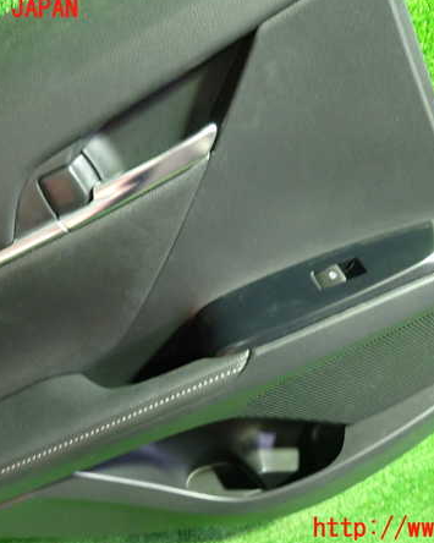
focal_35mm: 33
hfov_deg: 44.5
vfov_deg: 54.2
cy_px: 269
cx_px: 223
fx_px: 530
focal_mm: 4.5
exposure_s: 1/30
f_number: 2
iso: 800
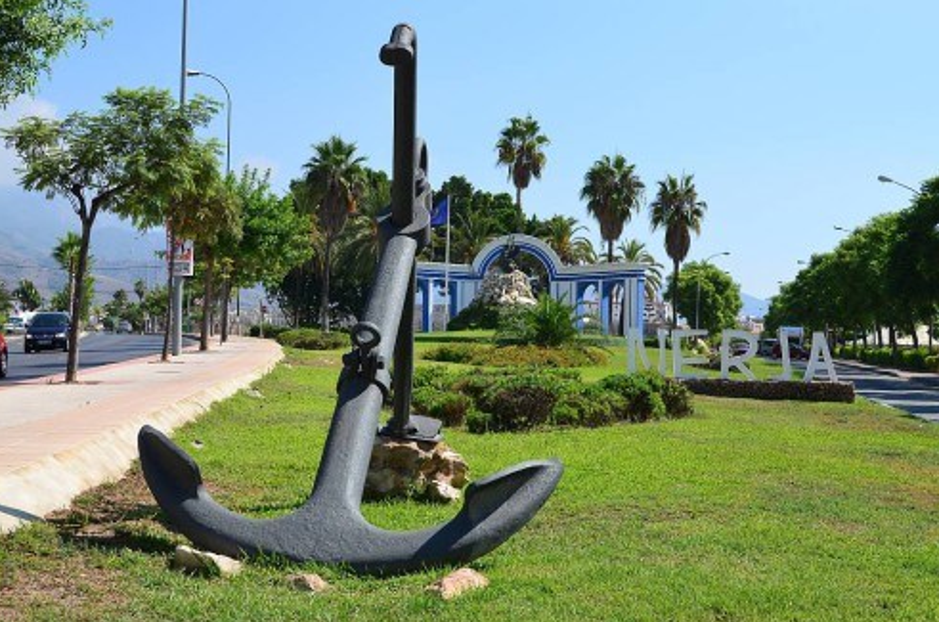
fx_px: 1393
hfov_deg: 37.3
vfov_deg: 25.2
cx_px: 470
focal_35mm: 54
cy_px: 315
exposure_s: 1/320
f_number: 9
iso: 200
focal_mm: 35
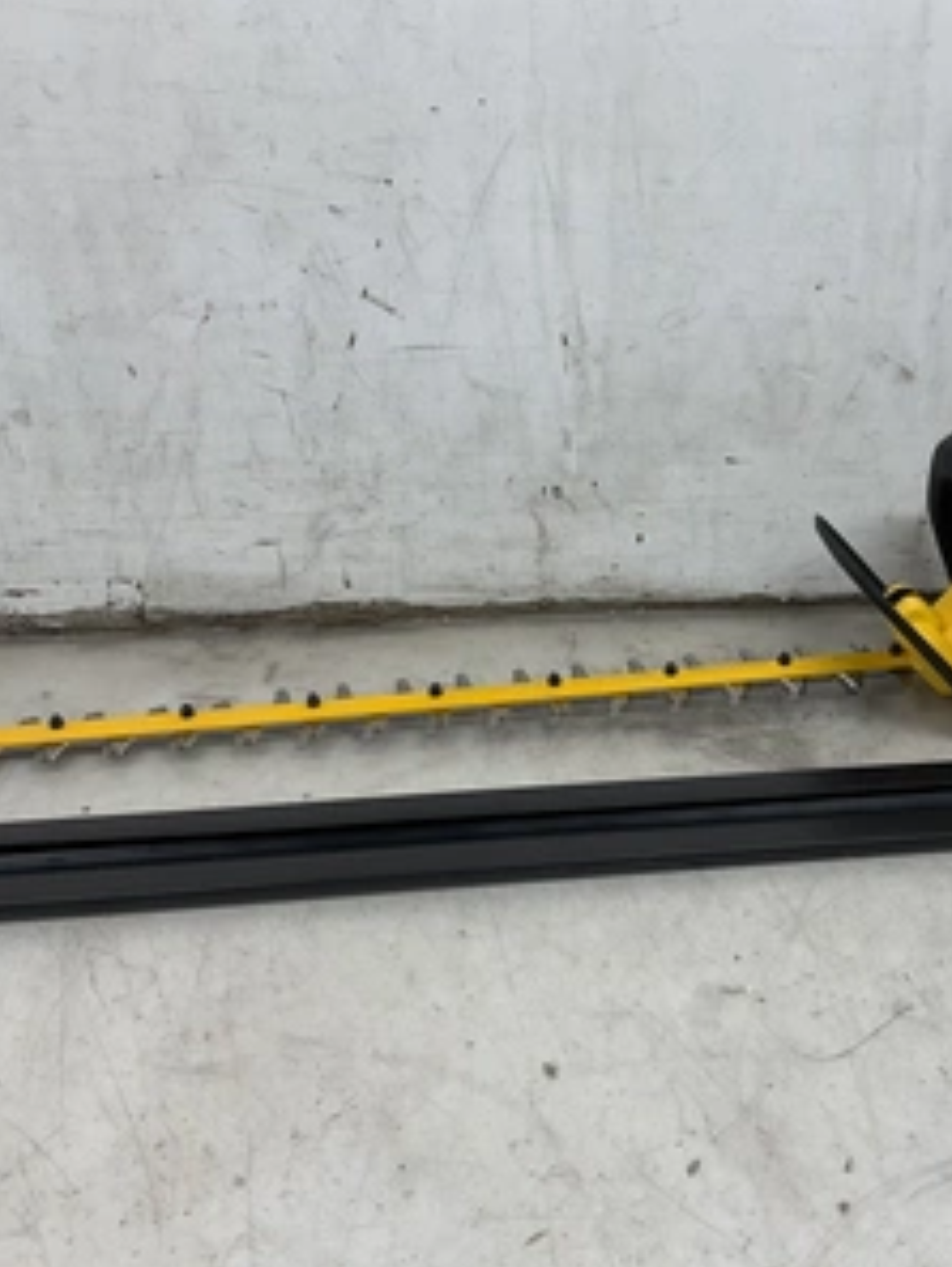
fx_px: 1429
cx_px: 628
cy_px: 636
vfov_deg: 47.8
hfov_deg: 36.5
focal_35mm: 39
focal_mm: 3
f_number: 1.8
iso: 32
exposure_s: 1/120
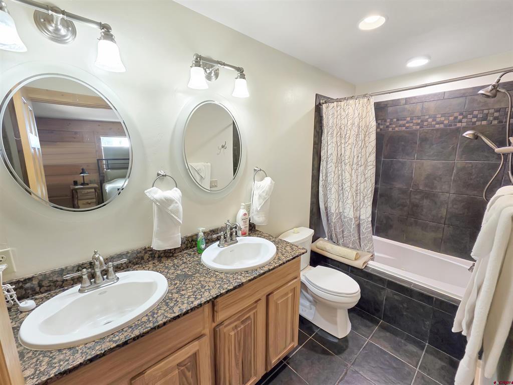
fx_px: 193
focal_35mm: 13
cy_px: 192
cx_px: 256
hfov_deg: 106.2
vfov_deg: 89.9
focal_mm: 2.2
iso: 80
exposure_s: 1/120
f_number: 2.2
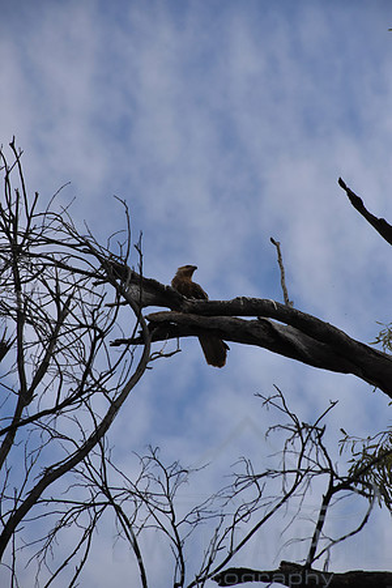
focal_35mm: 210
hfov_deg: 6.5
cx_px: 196
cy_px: 294
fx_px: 3430
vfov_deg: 9.8
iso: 1600
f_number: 8
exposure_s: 1/4000
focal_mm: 140
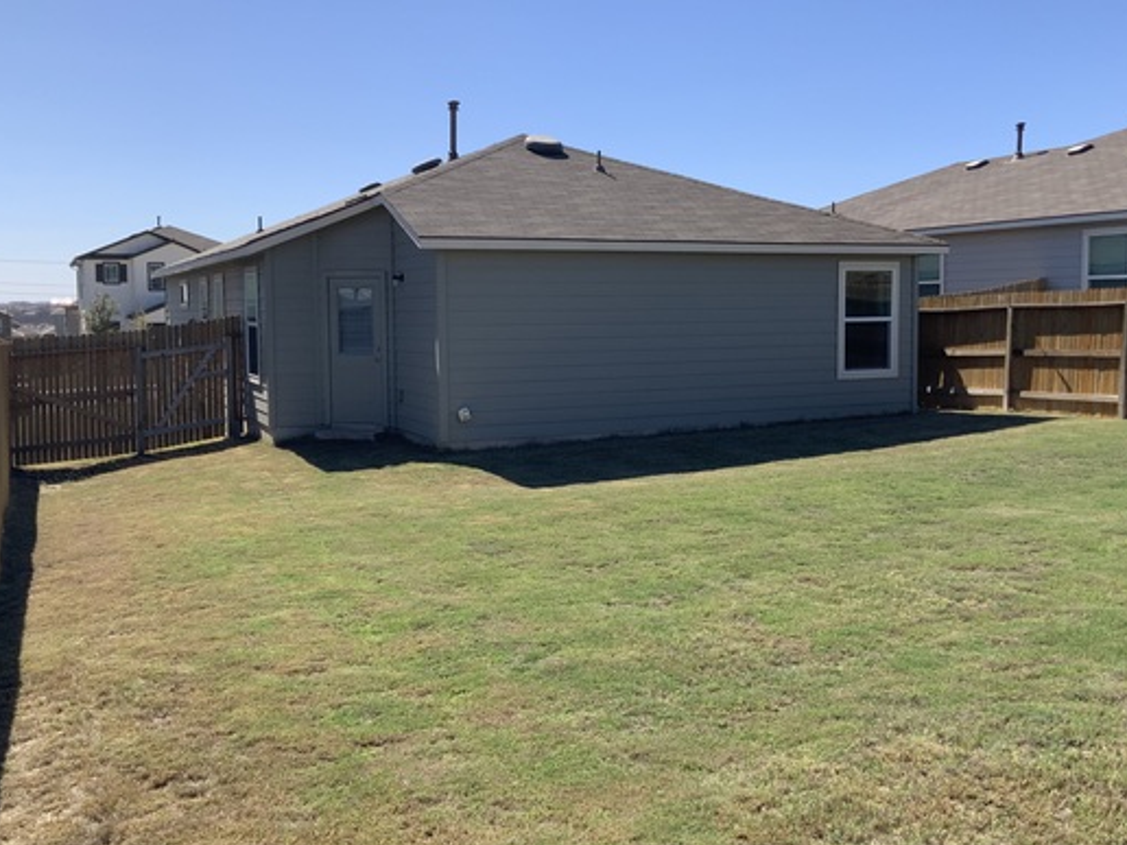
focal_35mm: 36
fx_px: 1172
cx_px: 598
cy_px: 384
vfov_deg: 39.6
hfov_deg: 51.3
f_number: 1.8
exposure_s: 1/2227
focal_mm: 3
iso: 16
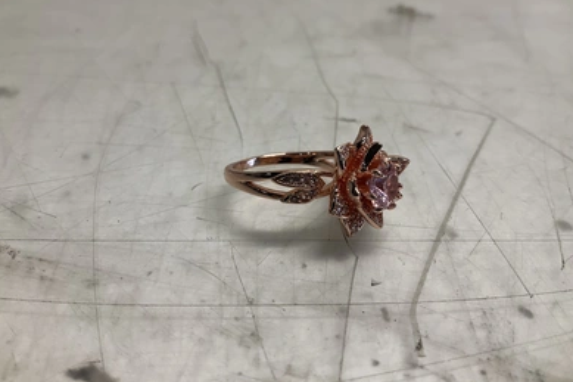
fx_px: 493
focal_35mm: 31
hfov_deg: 60.3
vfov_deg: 42.2
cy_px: 167
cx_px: 287
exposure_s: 1/120
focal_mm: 3
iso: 40
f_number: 1.8
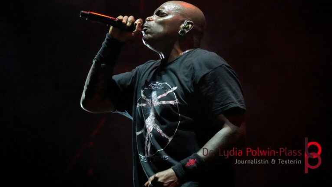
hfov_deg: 9.1
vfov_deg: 5.1
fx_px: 2087
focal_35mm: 237
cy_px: 86
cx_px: 166
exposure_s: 1/250
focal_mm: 150
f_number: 5.6
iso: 5000
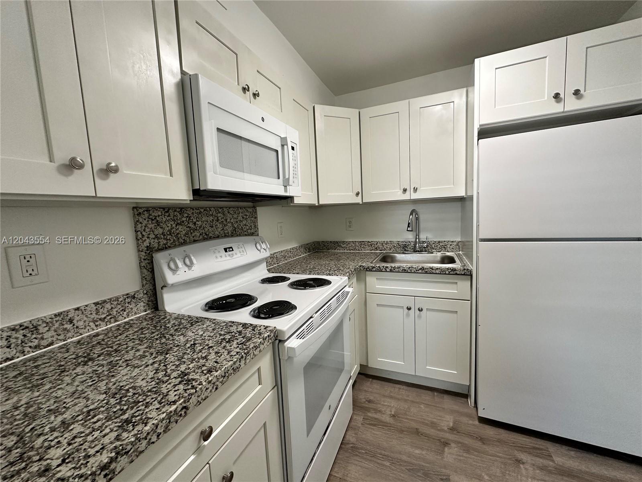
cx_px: 321
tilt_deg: -5.5
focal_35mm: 14
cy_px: 241
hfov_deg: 102.1
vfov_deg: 85.7
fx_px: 260
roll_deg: +2.4
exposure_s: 1/120
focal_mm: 2.22
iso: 250
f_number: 2.2
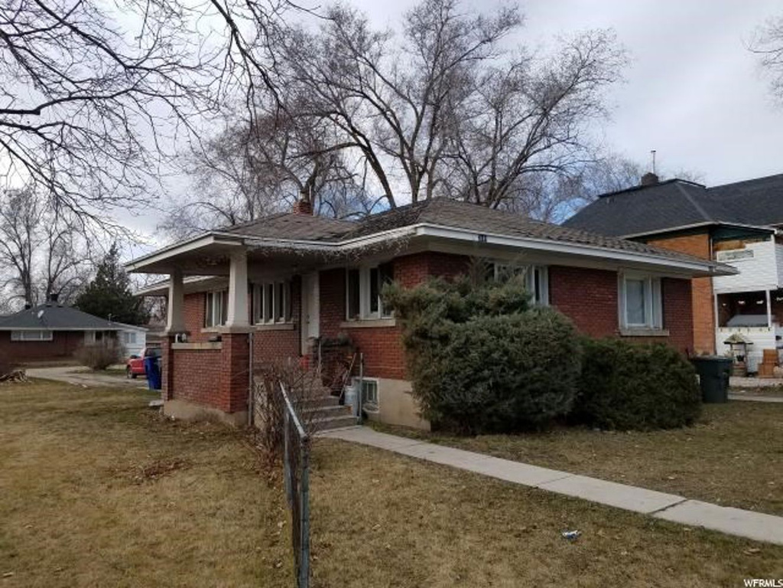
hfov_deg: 67.3
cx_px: 392
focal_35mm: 26
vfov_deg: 53.1
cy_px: 294
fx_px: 588
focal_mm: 4.2
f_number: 1.7
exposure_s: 1/1144
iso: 40
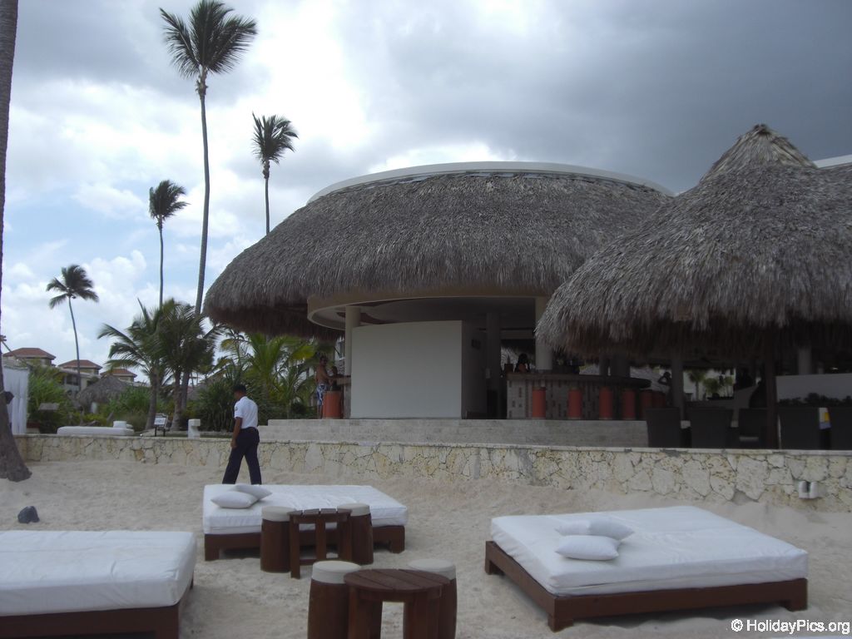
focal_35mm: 38
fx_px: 935
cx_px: 426
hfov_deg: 49.0
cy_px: 320
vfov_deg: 37.7
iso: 64
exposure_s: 1/160
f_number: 8
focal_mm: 6.2
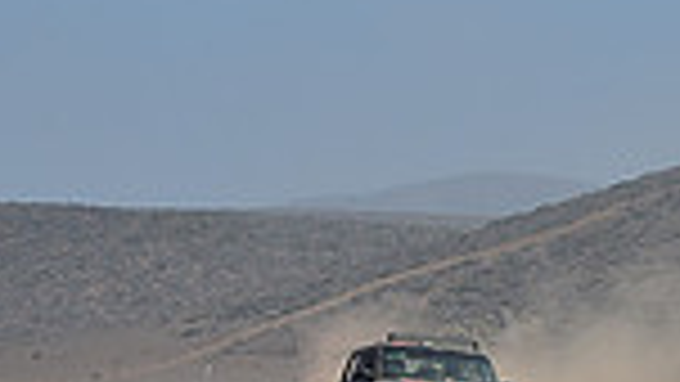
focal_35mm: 308
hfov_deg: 7.0
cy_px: 980
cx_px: 486
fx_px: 5554
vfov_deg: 3.9
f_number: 7.1
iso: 200
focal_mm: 66
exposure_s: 1/800
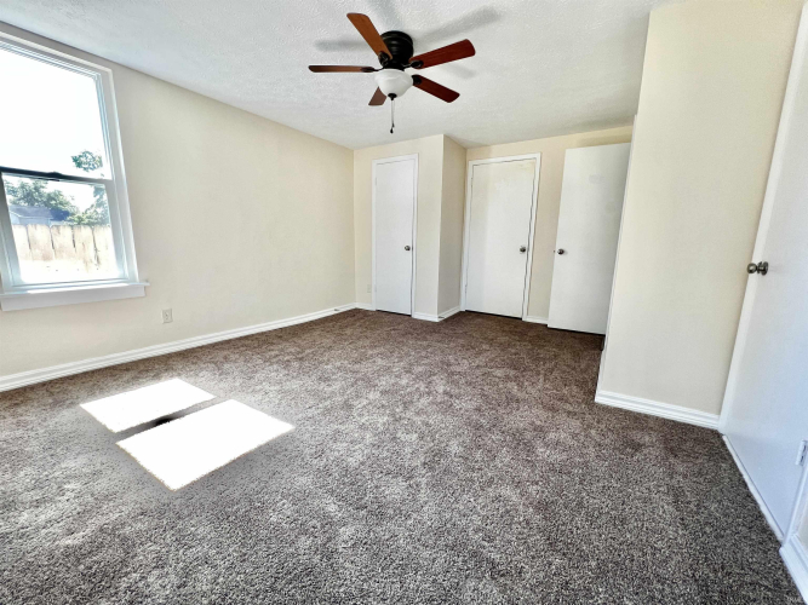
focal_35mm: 13
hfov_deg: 106.2
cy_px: 302
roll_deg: -1.6
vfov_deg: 89.9
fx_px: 303
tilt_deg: -10.6
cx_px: 404
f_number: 1.8
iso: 125
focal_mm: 1.57
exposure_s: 1/99
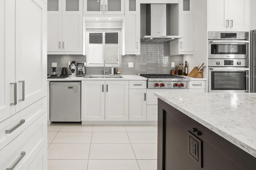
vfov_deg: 72.4
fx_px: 114
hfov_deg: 95.4
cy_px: 63
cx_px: 102
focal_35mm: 16
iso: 400
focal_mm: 12
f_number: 9
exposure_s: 1/4
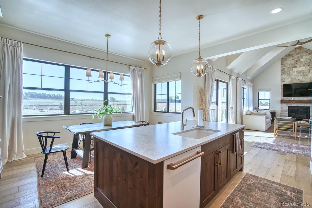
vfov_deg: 73.7
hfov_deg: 96.7
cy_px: 104
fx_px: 139
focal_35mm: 16
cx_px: 156
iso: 500
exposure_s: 1/500
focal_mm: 16
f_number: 4
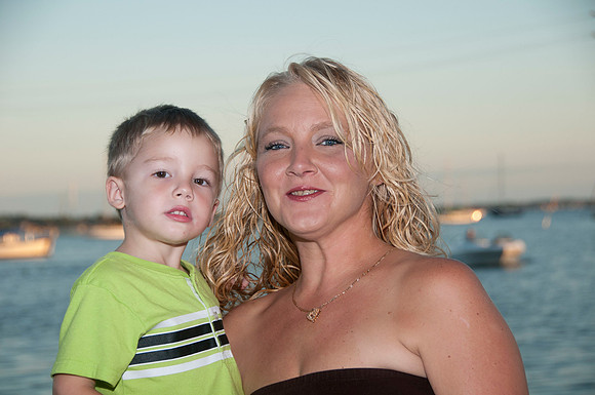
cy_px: 198
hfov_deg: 19.5
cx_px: 298
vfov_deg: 13.0
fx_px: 1733
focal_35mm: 105
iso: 100
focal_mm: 70
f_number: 5.6
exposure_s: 1/250
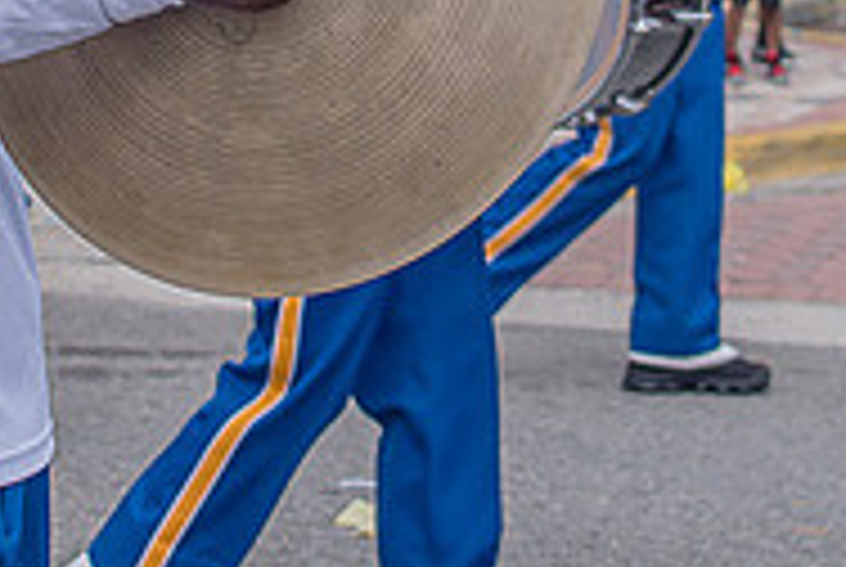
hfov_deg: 12.8
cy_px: -218
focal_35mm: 160
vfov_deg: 8.5
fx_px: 3766
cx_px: 333
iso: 100
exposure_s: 1/500
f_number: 4
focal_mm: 35
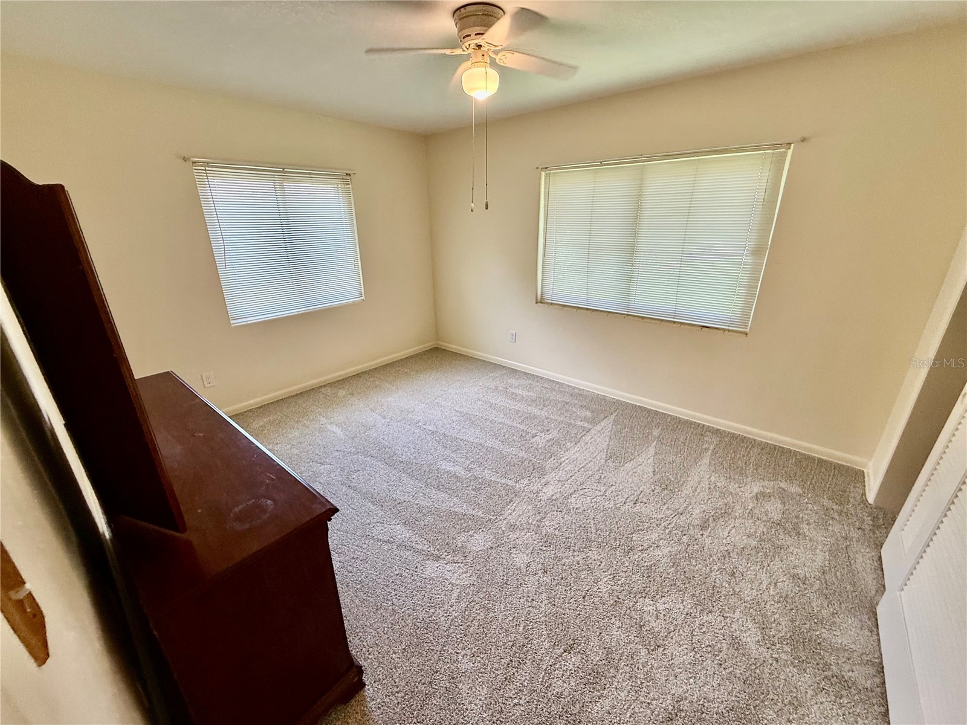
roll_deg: +0.4
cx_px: 484
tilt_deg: -19.2
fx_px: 391
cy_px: 362
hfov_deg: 102.1
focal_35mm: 14
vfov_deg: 85.7
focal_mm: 2.22
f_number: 2.2
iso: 160
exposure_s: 1/120
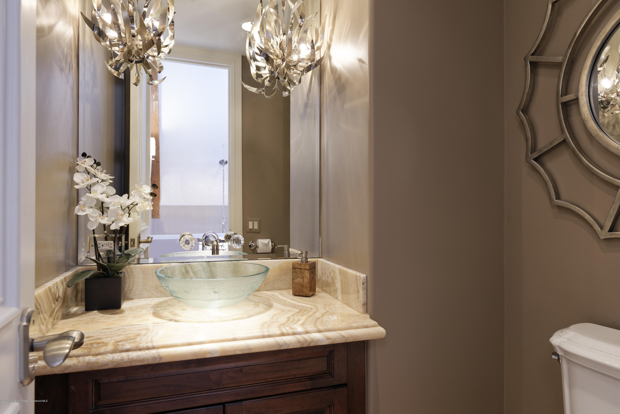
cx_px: 310
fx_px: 379
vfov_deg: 57.3
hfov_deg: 78.6
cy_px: 207
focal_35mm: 22
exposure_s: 1/1.3
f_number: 7.1
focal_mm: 22
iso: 160
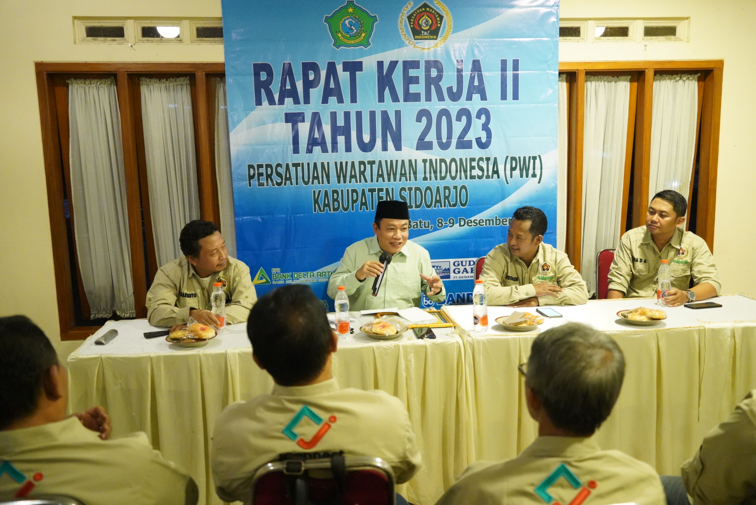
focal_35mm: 31
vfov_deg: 42.4
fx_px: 651
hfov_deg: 60.2
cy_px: 252
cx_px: 378
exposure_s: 1/160
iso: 12800
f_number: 3.2
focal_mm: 31
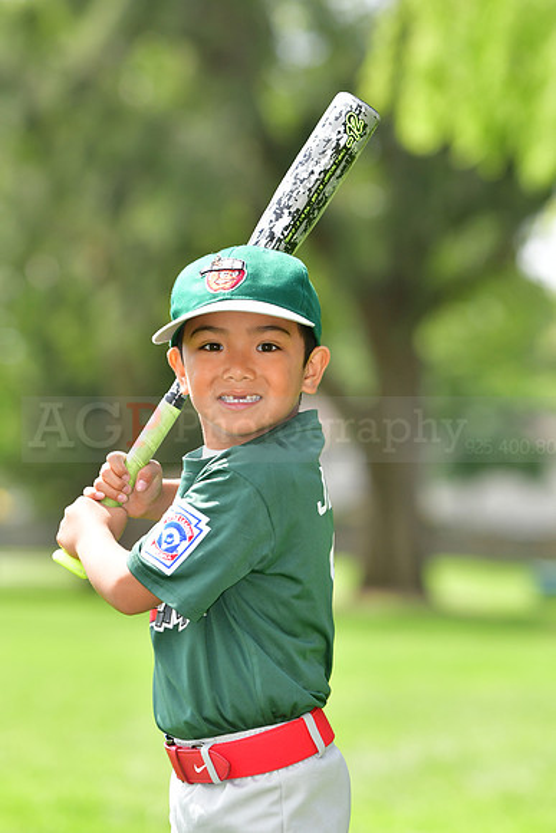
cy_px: 416
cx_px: 278
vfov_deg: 10.2
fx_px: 4688
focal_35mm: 202
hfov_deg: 6.8
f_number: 4
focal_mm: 135
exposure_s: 1/2500
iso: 500
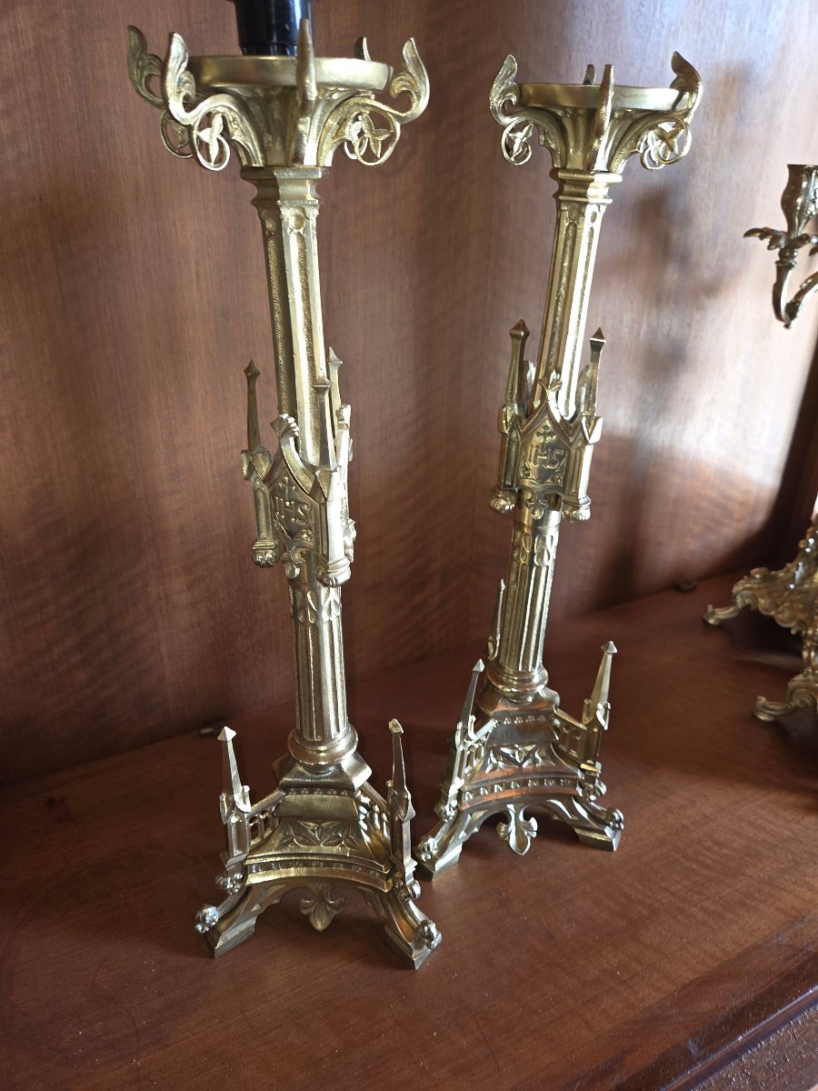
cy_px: 546
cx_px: 409
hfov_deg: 58.9
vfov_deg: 73.9
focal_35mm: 23
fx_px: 725
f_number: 1.8
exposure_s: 1/24
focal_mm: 5.4
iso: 500
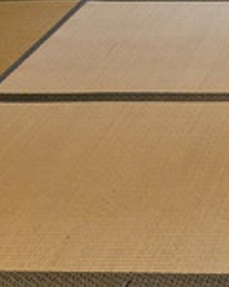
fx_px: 822
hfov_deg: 13.8
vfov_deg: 15.6
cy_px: -289
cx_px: 437
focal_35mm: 97
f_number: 1.8
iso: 1000
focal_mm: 5.4
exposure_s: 1/120
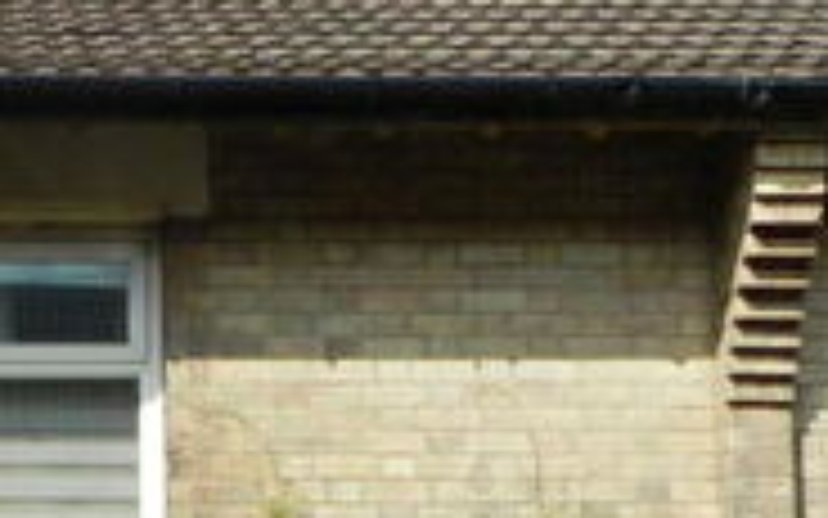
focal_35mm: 93
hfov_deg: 21.4
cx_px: -22
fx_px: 2099
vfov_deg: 13.3
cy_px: 772
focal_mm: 4
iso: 160
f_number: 4.5
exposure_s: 1/800
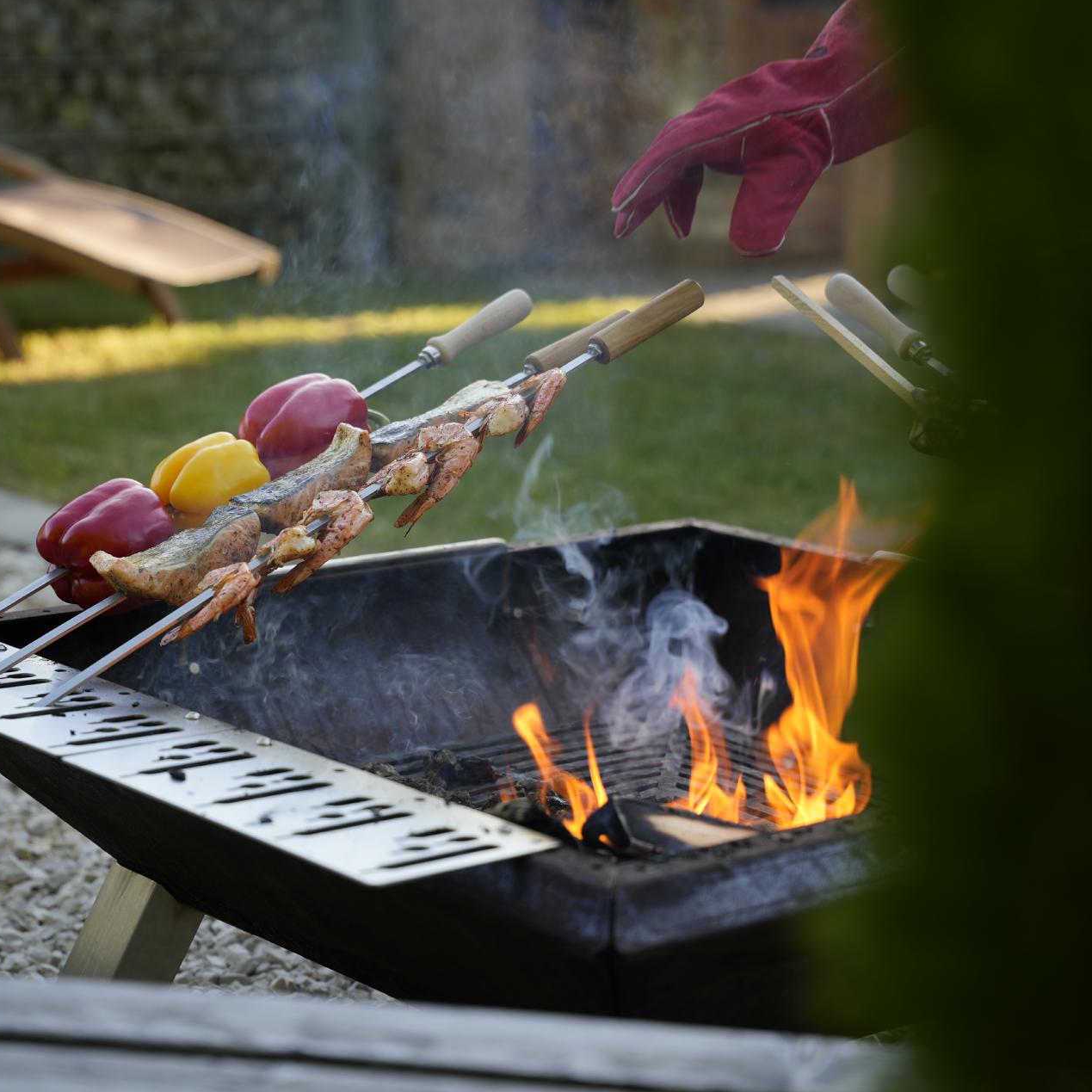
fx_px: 3212
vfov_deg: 19.3
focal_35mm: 90
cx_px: 458
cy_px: 542
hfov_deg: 19.3
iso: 100
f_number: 3.2
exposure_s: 1/200
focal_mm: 70
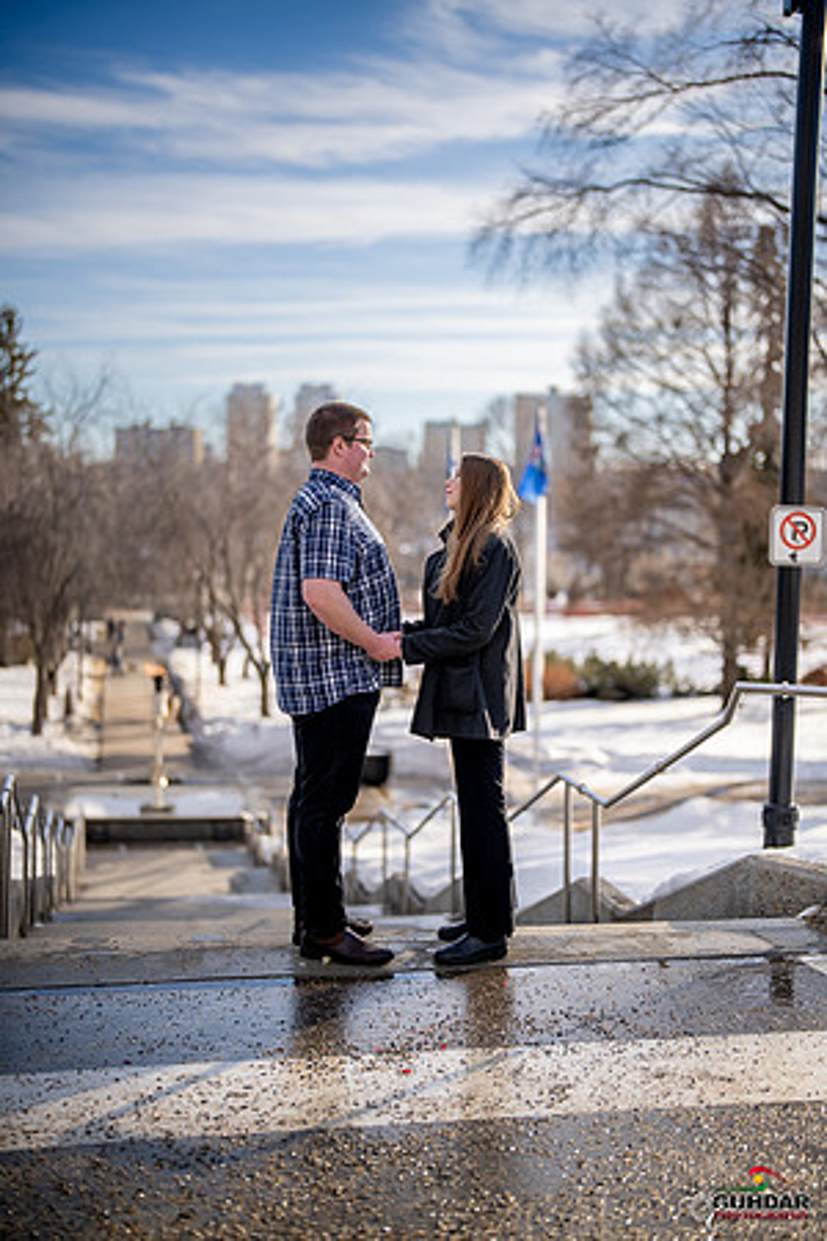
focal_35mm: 50
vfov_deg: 39.6
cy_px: 620
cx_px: 414
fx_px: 1723
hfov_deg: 27.0
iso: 100
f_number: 1.2
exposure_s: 1/6400
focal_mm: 50
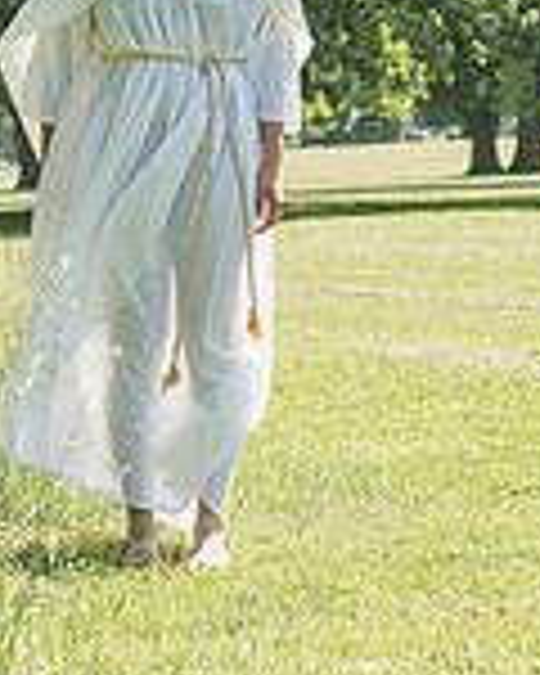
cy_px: -108
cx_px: 143
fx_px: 5194
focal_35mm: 260
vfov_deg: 7.4
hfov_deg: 5.9
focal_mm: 70
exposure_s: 1/4000
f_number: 5.6
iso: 1000
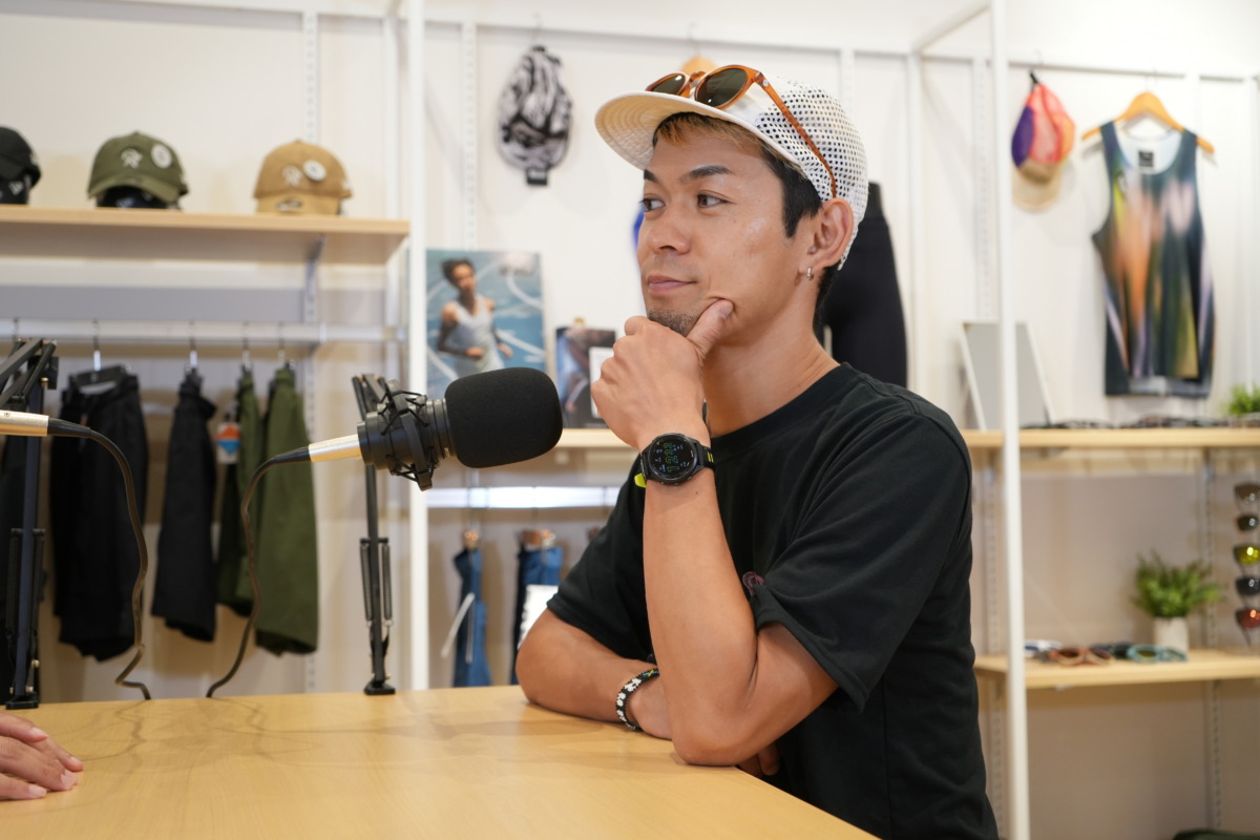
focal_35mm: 42
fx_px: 1470
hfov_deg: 46.4
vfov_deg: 31.9
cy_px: 420
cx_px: 630
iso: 1000
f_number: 4.5
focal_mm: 42
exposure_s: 1/100
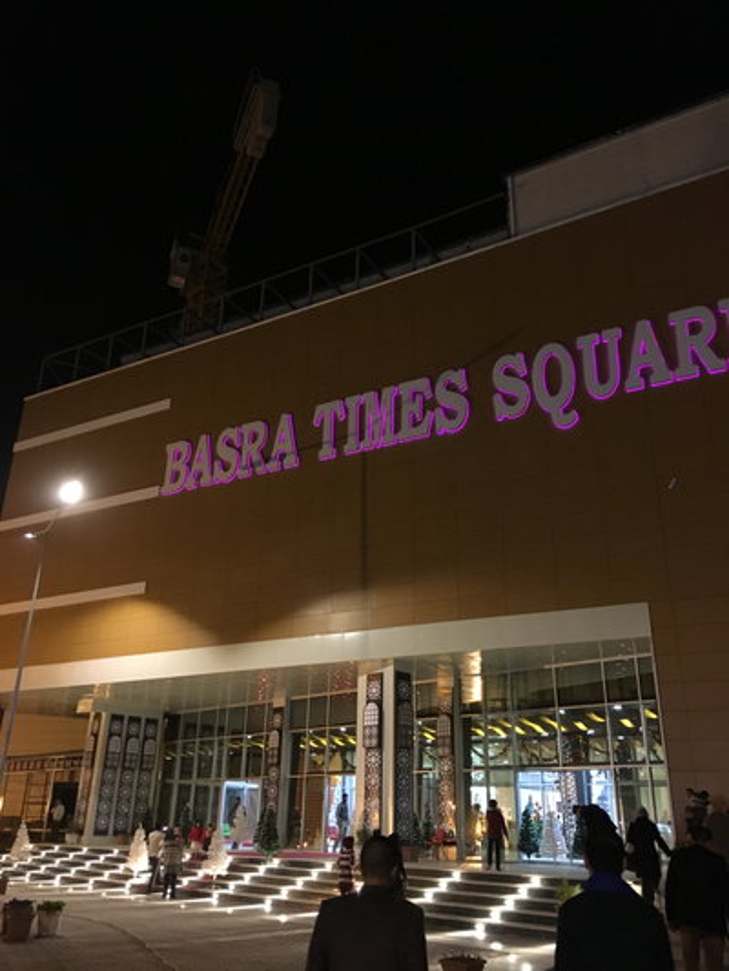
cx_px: 364
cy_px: 486
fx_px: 814
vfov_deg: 61.6
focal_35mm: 29
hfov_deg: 48.2
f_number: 2.2
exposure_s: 1/25
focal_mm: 4.15
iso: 200
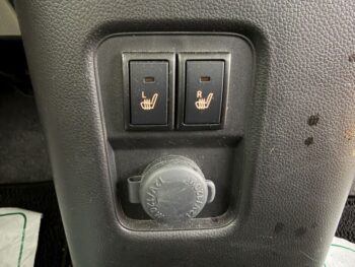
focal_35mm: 26
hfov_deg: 67.3
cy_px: 134
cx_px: 178
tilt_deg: -18.8
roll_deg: +1.3
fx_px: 267
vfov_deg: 53.1
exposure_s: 1/13
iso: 800
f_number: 2.2
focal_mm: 2.22
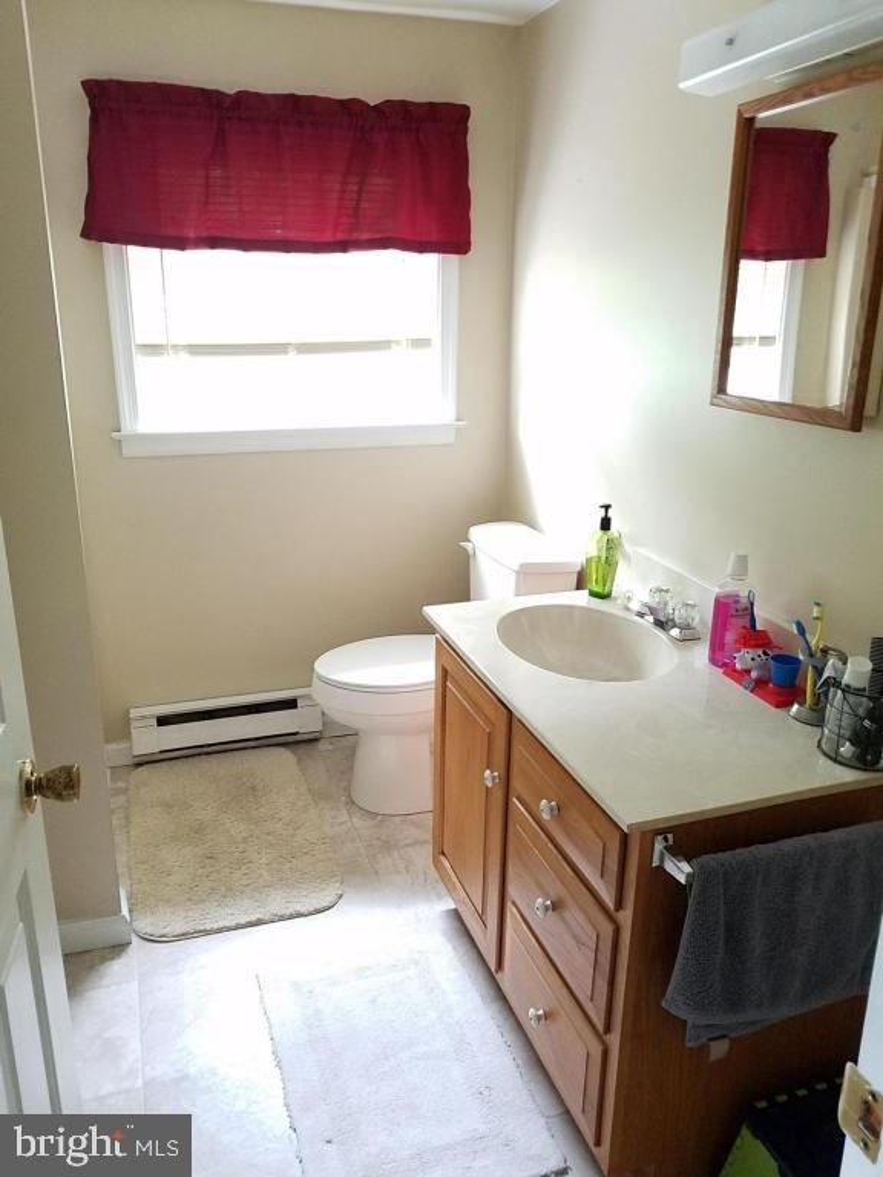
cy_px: 588
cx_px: 442
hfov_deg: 53.1
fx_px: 884
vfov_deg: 67.3
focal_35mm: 26
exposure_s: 1/10
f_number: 1.7
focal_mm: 4.2
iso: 200
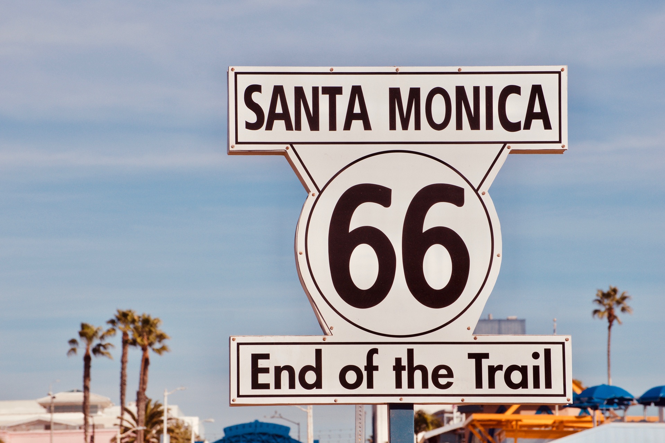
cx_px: 332
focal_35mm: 180
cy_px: 222
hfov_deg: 11.4
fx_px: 3325
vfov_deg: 7.6
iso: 100
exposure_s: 1/400
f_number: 10
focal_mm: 120
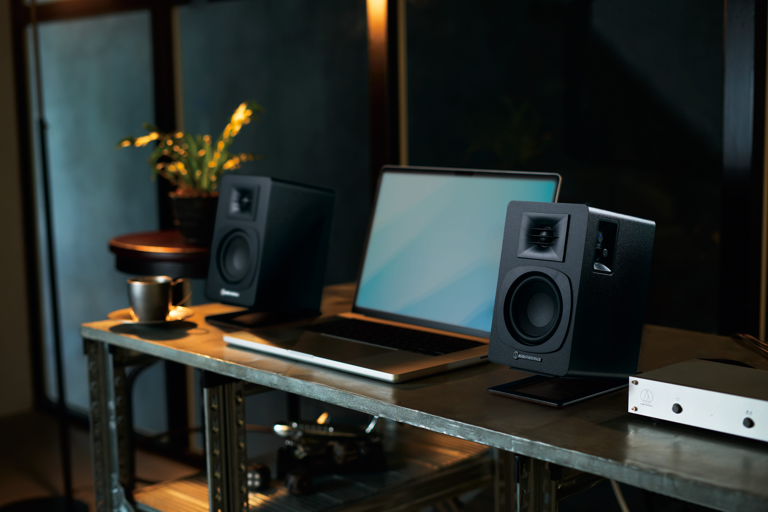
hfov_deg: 39.6
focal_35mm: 50
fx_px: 1067
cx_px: 384
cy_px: 256
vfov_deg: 27.0
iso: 320
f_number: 2.8
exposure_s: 1/25
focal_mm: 50
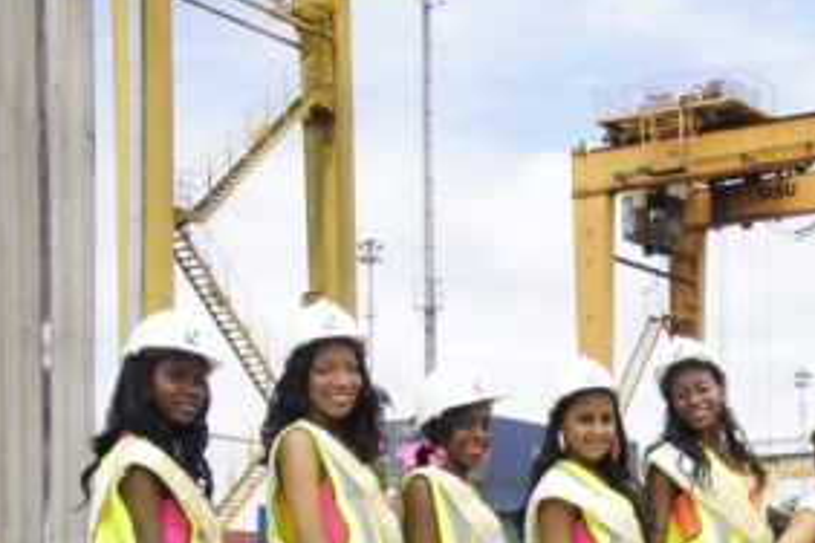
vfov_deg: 16.1
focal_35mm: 83
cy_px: 546
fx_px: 1879
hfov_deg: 23.6
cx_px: 783
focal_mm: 26
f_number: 8
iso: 200
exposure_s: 1/320
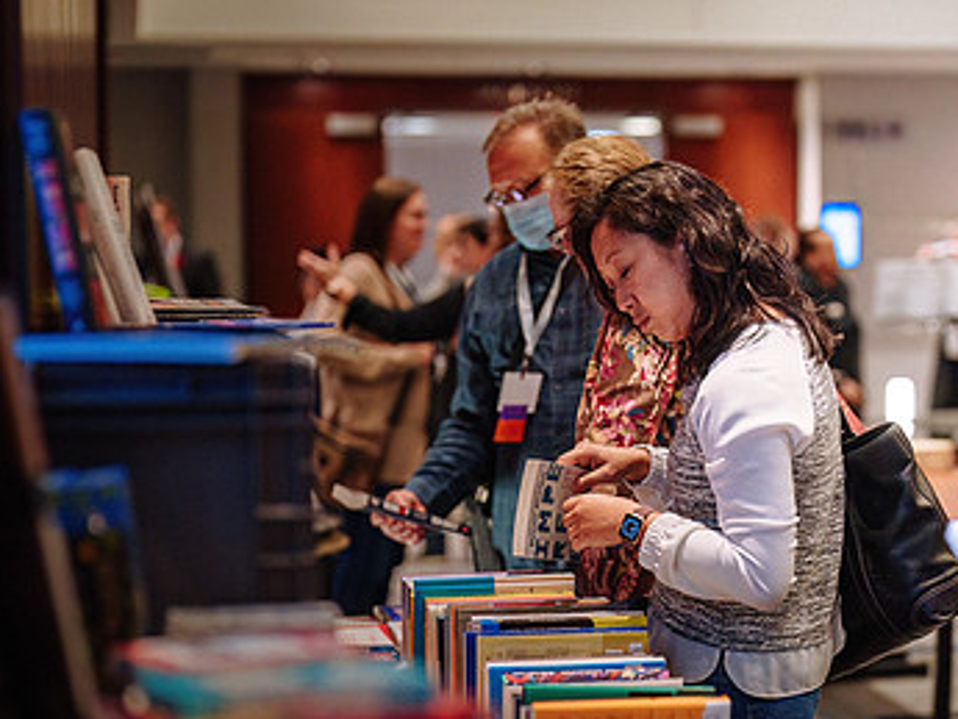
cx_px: 681
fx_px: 2409
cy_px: 404
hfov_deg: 22.3
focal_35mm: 87
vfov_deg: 17.0
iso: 2500
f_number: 1.4
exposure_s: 1/800
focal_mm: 50
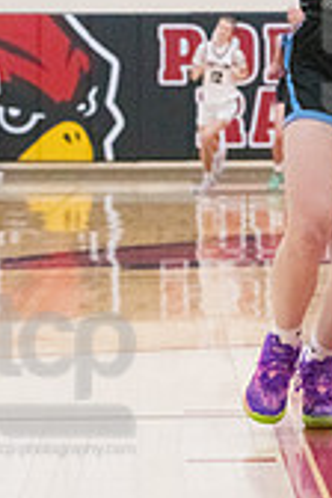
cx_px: 391
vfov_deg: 10.9
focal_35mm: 187
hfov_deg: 7.3
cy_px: 53
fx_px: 2587
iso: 8000
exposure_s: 1/1600
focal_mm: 70
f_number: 4
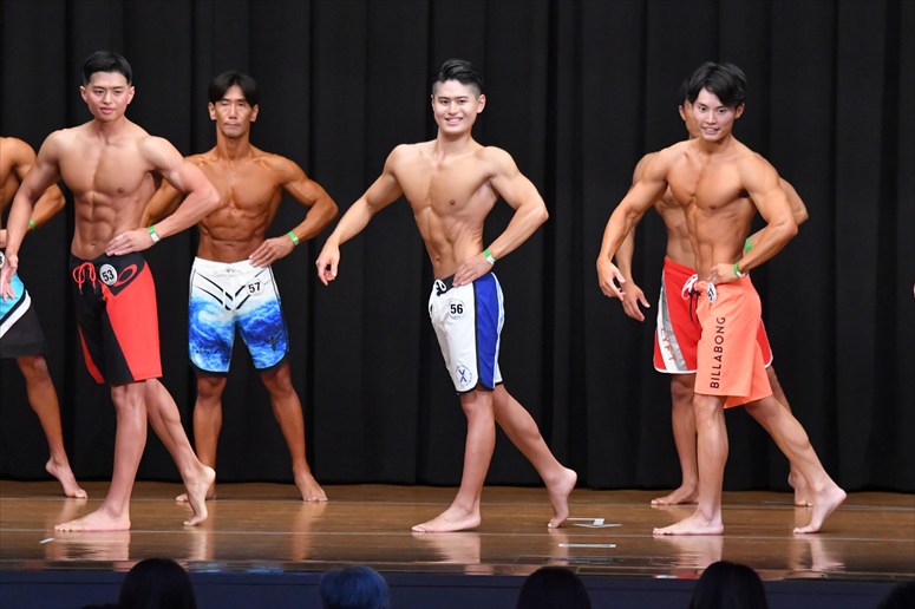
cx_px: 458
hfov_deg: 10.2
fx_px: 5132
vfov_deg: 6.8
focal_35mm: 202
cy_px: 304
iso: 8000
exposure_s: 1/400
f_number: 5.6
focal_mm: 135
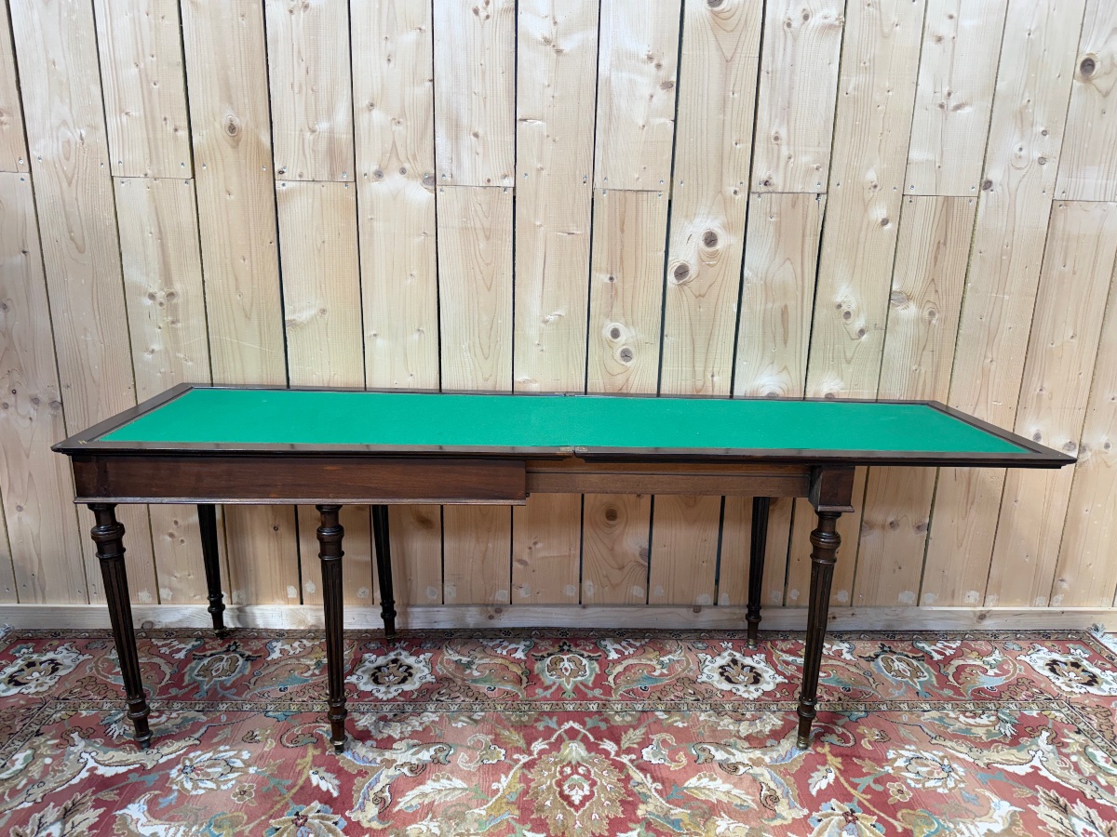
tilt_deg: -14.3
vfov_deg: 56.8
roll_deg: -1.2
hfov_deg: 71.6
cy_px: 418
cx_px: 558
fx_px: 774
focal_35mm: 24
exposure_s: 1/100
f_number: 1.78
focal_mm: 6.76
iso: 125
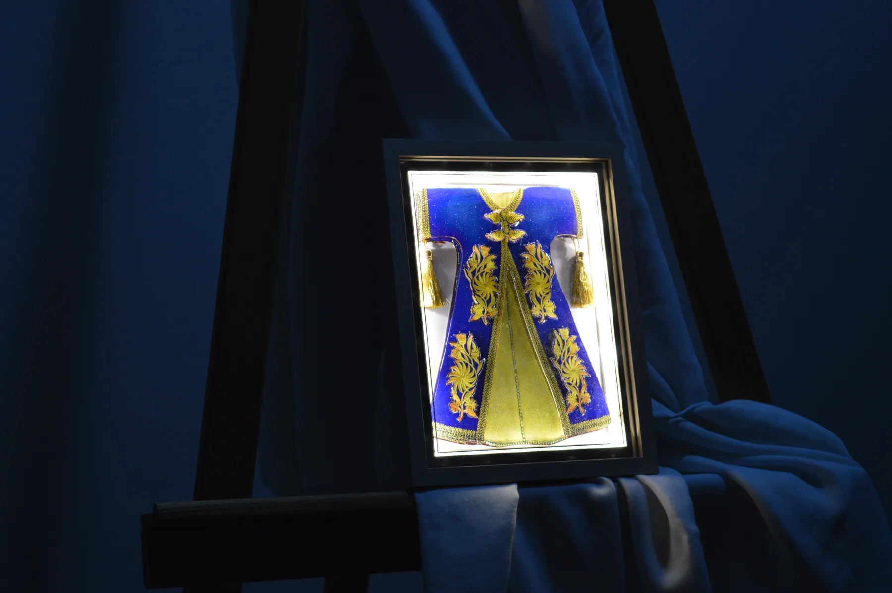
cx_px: 446
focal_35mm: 82
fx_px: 2042
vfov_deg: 16.5
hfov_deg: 24.6
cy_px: 296
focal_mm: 55
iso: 400
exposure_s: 1/25
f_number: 5.6
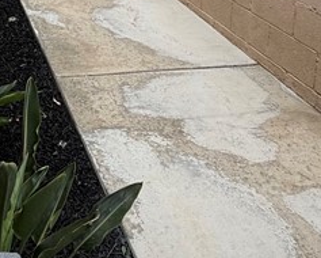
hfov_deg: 31.1
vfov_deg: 22.8
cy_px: -86
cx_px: 64
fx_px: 561
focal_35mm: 59
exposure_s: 1/535
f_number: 2.2
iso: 40
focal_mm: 2.22
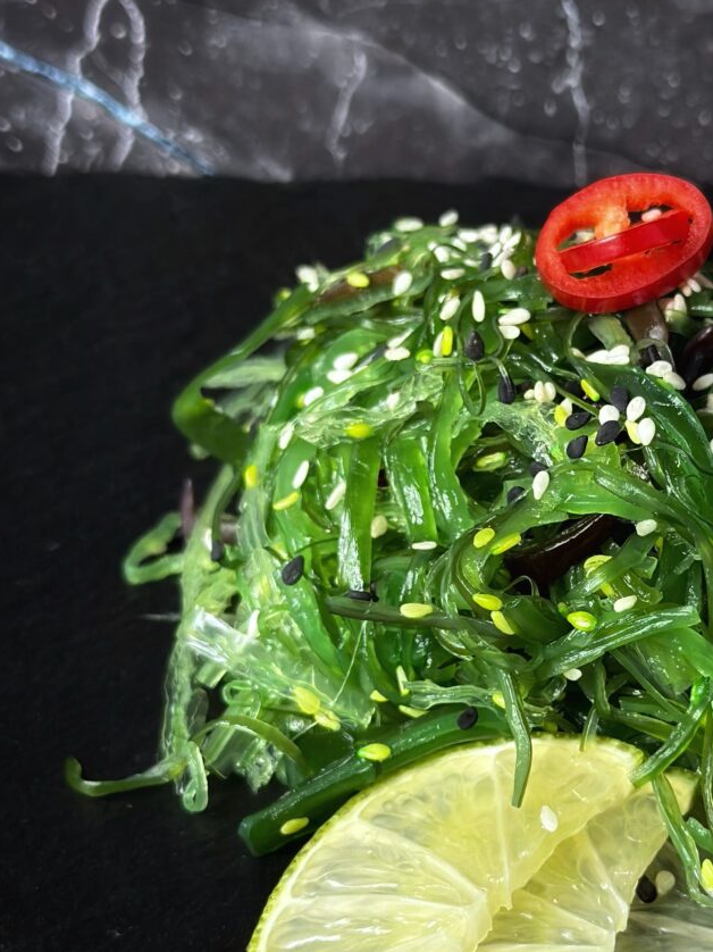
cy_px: 538
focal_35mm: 88
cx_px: 587
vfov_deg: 22.2
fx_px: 2418
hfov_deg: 16.6
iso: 64
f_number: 1.78
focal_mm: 6.86
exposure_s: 1/121
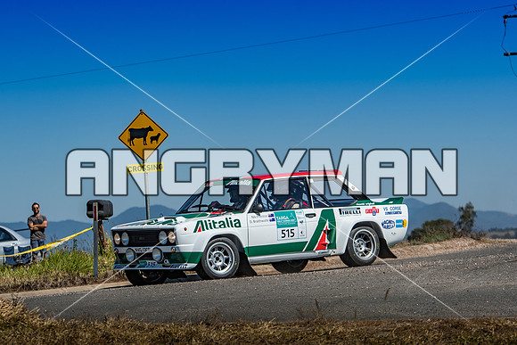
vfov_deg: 7.9
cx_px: 258
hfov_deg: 11.8
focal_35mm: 174
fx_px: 2499
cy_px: 172
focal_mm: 116
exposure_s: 1/3200
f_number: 4.5
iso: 100
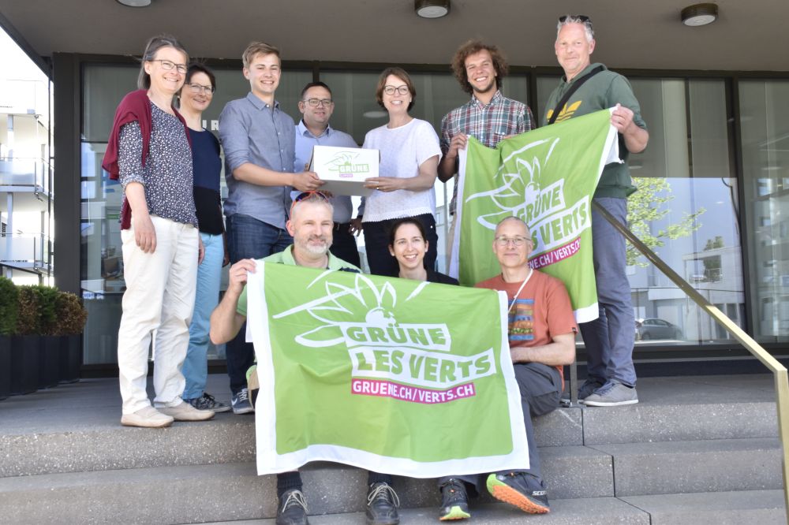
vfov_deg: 34.2
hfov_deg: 49.6
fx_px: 854
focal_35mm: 39
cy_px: 262
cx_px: 394
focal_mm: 26
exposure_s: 1/50
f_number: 11
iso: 320
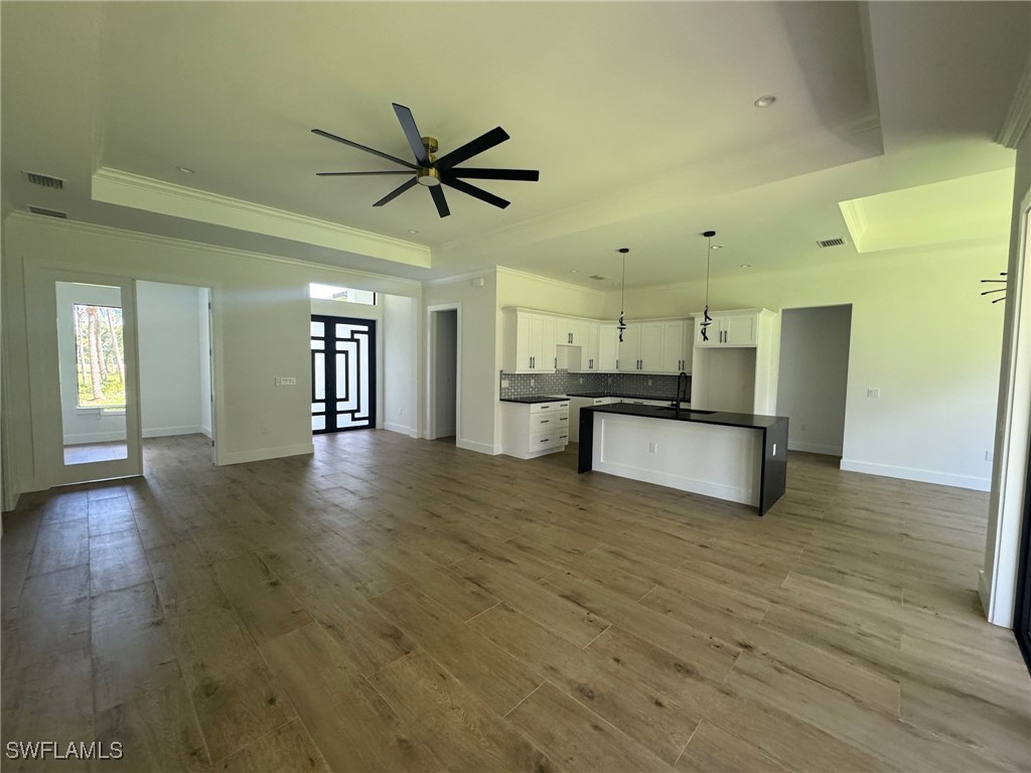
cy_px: 386
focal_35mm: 14
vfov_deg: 85.7
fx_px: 417
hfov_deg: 102.1
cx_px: 516
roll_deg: -1.7
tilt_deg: -5.5
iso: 250
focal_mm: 2.22
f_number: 2.2
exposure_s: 1/99
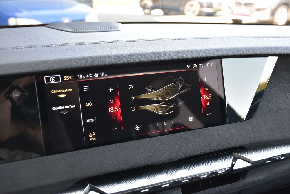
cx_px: 145
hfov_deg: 49.5
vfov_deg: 34.2
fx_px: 314
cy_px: 97
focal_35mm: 39
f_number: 4
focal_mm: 26
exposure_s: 1/60
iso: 500
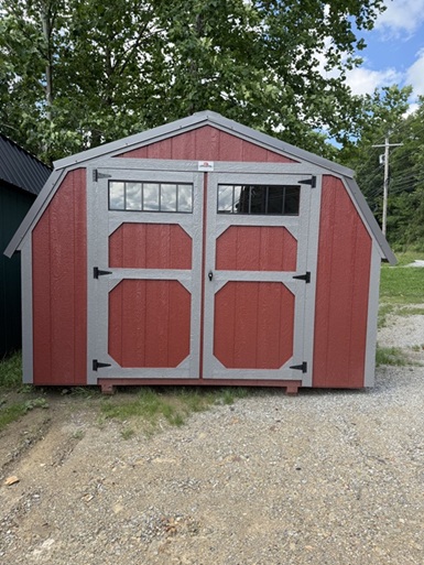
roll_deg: -2.4
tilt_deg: -5.7
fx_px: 392
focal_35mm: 24
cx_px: 212
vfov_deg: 71.6
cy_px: 282
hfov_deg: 56.8
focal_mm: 6.76
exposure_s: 1/967
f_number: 1.78
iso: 100
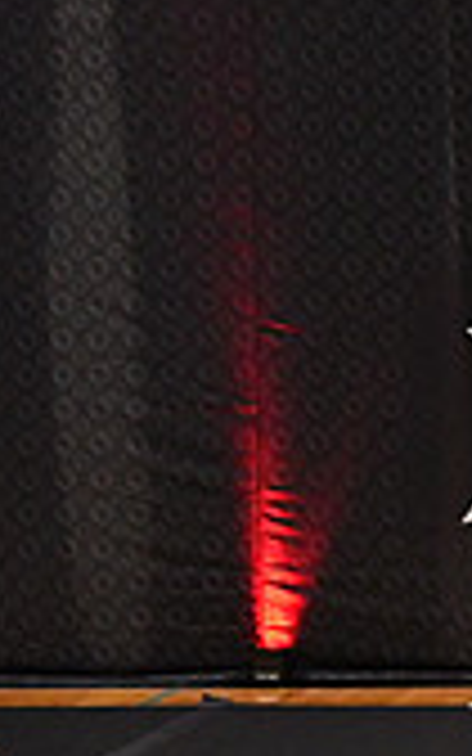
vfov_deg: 5.7
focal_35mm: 369
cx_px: 1214
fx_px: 7595
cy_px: 421
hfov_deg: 3.5
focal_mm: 70
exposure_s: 1/500
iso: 4000
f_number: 3.5
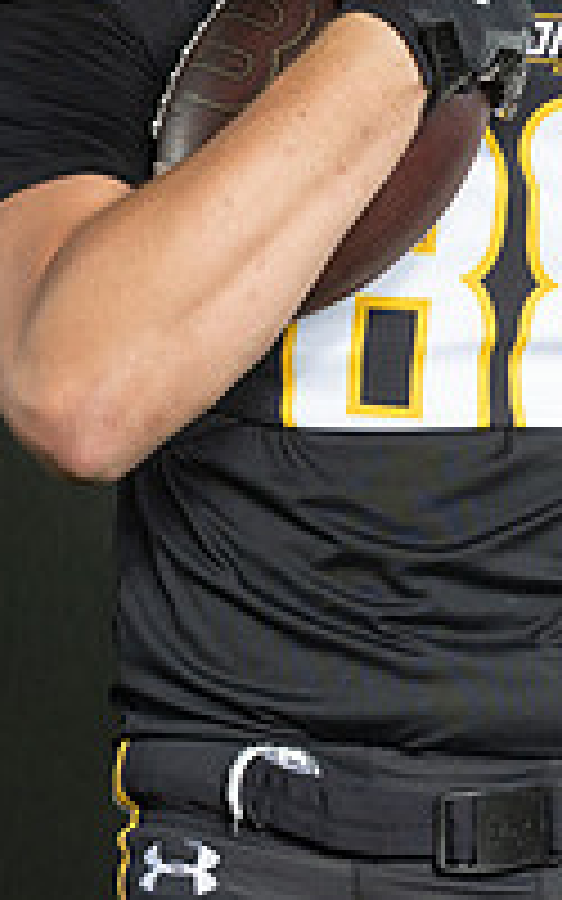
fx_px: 6862
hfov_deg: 4.7
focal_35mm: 280
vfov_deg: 7.5
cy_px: 13
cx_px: 306
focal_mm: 70
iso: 200
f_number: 8
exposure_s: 1/200
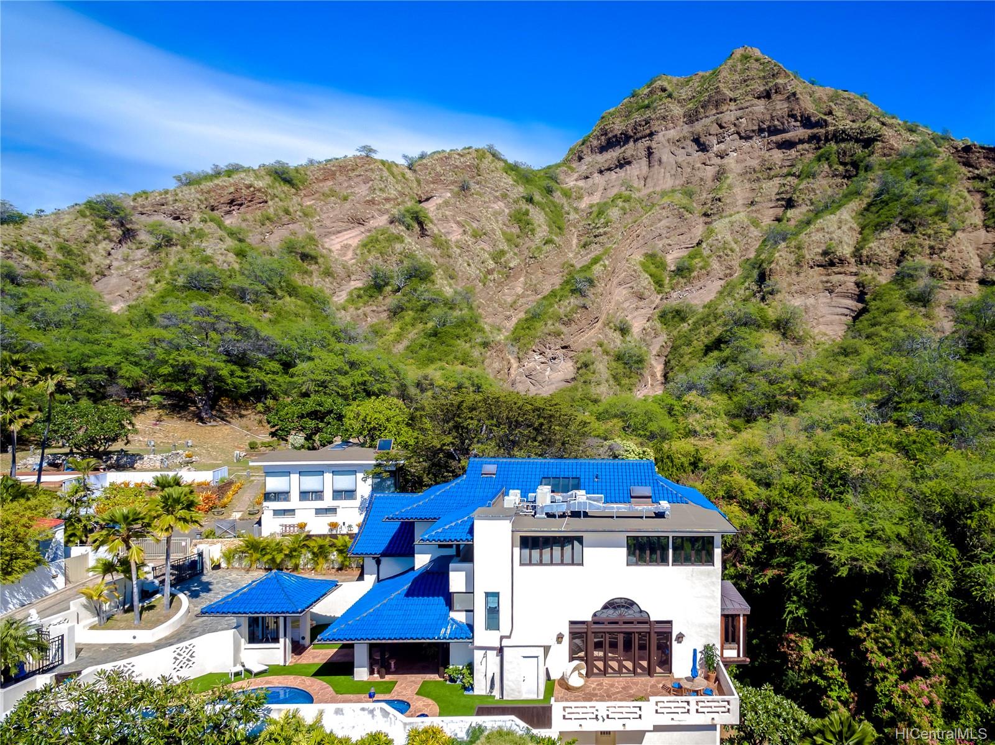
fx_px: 575
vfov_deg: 65.9
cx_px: 498
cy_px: 372
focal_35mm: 20
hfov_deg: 81.8
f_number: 2.8
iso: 100
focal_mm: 3.61
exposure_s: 1/610
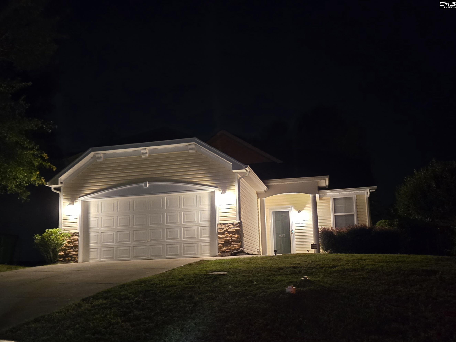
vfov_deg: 58.9
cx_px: 228
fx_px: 303
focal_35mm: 23
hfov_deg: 73.9
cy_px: 171
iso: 1250
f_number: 1.8
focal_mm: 5.4
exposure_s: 1/15
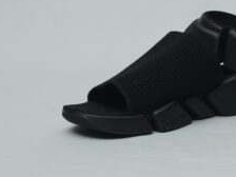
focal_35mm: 129
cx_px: 236
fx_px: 879
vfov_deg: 11.5
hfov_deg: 15.0
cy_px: 44
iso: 320
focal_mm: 50
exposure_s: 1/200
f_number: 6.3
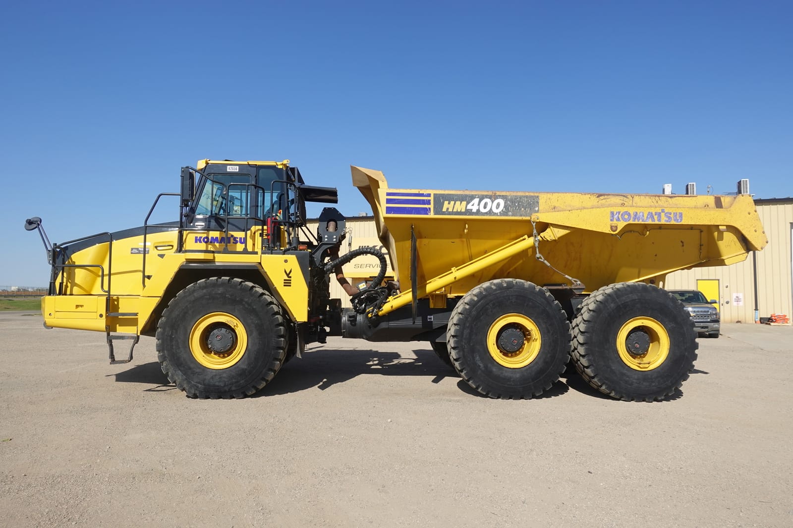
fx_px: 529
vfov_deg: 53.1
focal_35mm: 24
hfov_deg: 73.8
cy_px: 264
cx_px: 396
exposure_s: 1/640
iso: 125
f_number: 5.6
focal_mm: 9.4
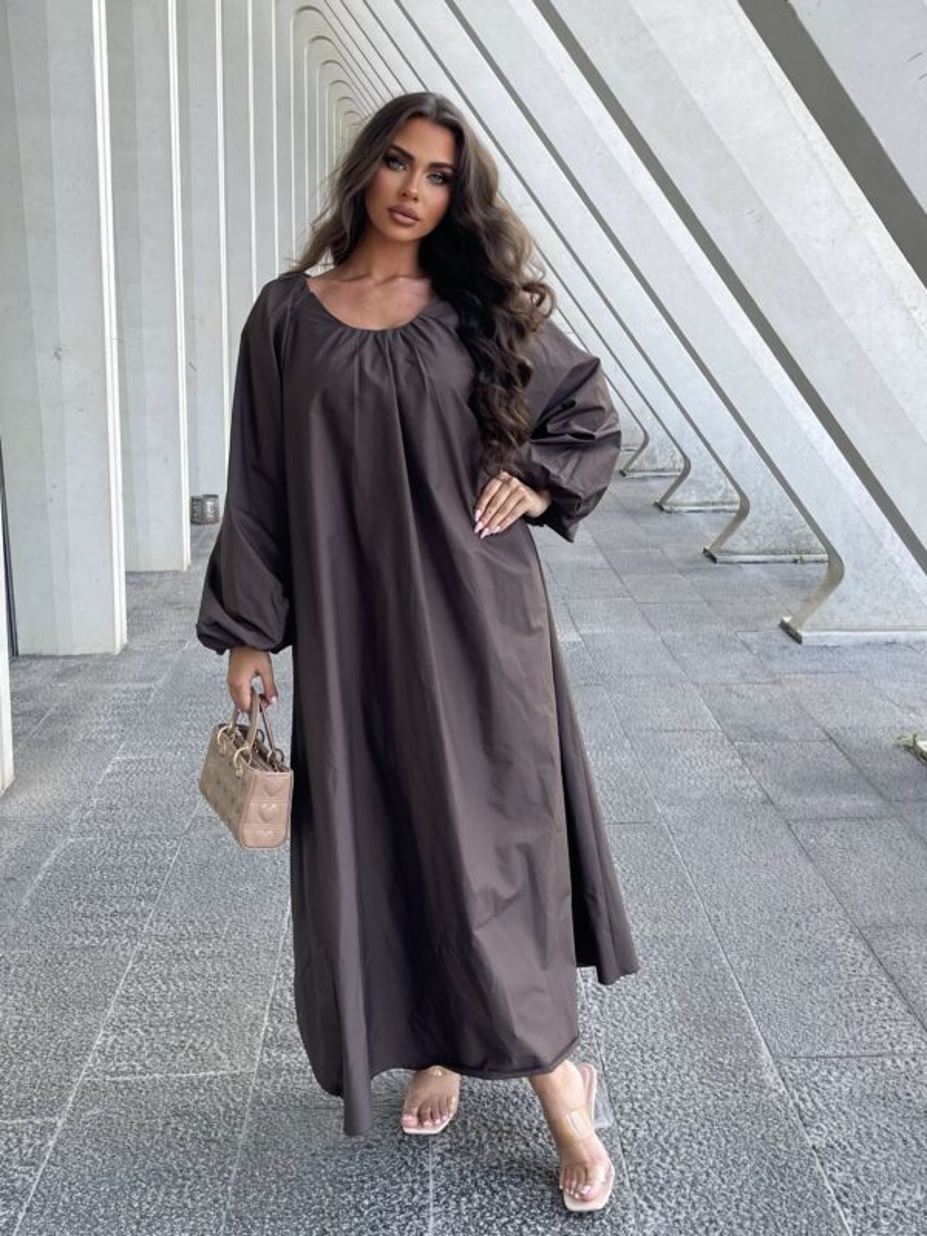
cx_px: 464
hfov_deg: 54.9
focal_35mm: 25
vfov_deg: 69.4
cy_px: 618
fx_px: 893
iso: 32
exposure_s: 1/139
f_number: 1.6
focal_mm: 5.1
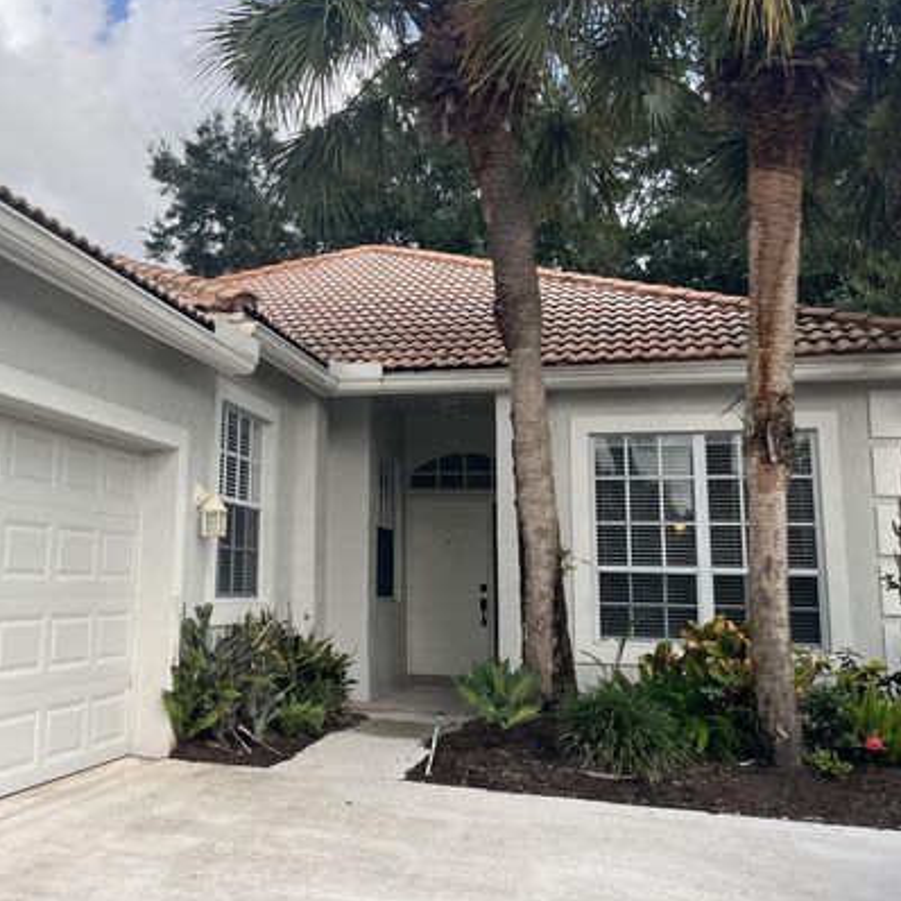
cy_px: 385
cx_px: 288
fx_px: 1090
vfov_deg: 44.8
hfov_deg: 44.2
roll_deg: -1.0
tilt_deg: +9.6
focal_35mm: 37
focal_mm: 5.1
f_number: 1.6
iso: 50
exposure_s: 1/1018
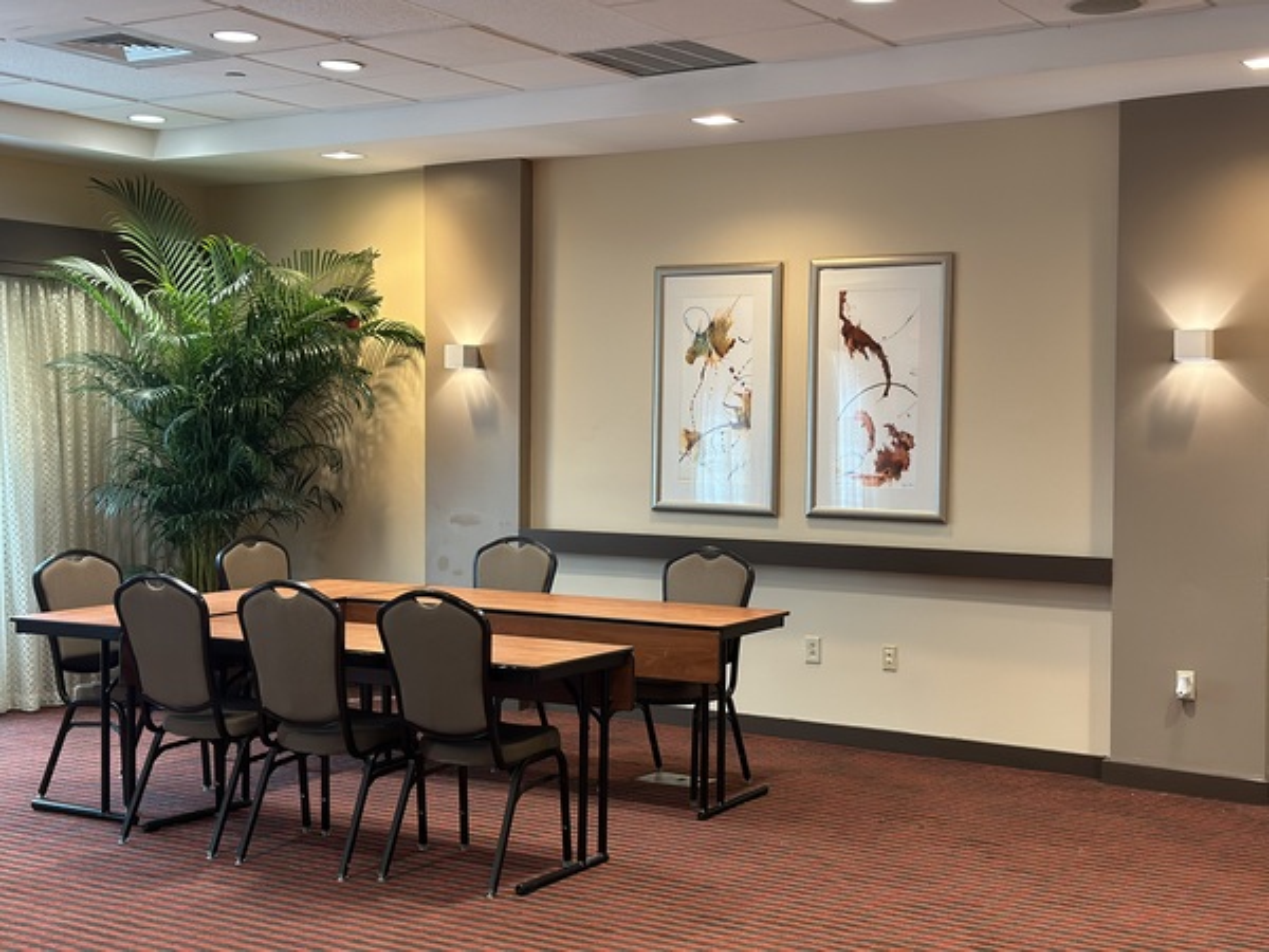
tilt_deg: -1.7
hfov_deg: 39.7
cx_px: 634
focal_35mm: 48
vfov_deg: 30.3
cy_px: 476
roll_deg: -0.4
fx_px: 1760
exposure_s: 1/40
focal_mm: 6.86
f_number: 1.78
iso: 320
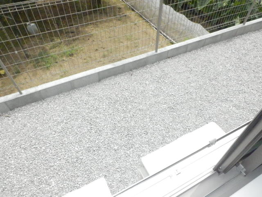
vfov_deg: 56.8
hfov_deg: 71.6
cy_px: 98
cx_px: 131
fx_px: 182
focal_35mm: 24
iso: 3200
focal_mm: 4.2
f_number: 7.9
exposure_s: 1/2000
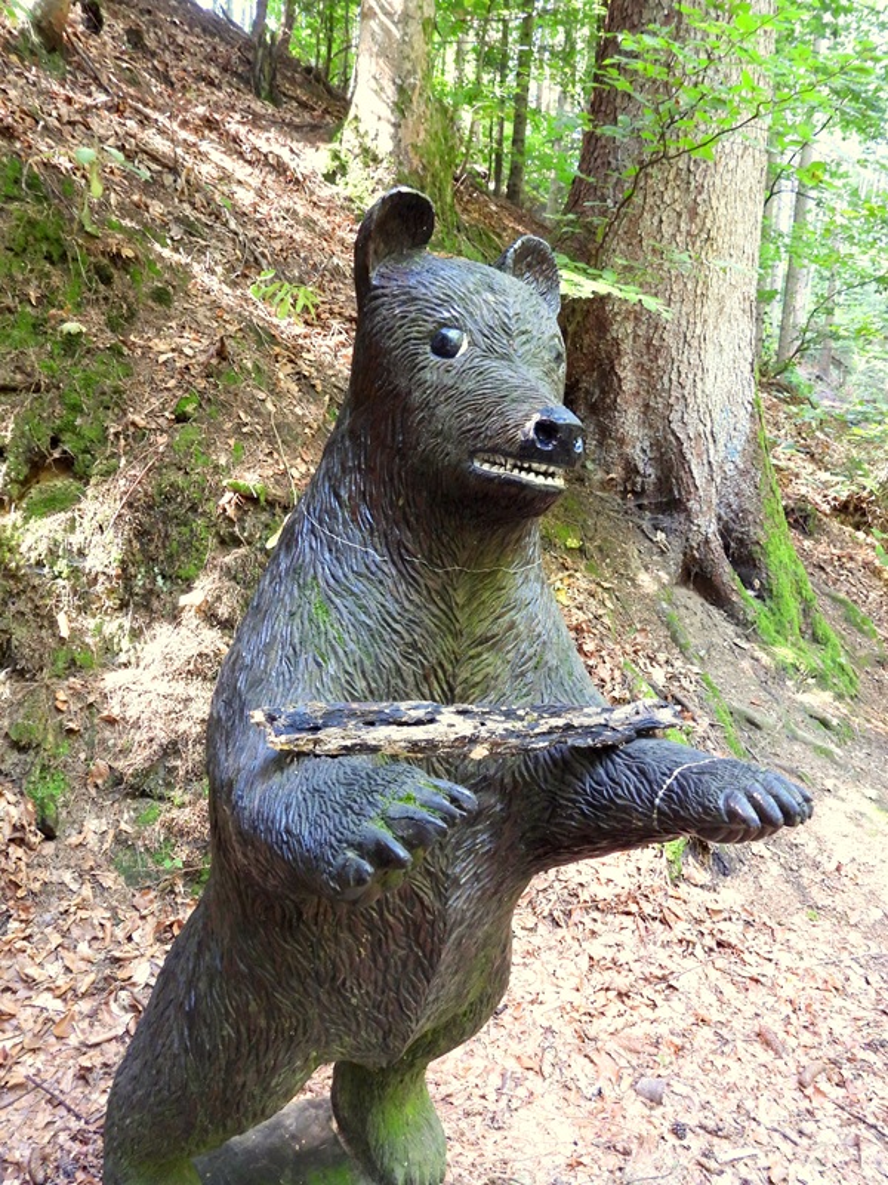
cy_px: 592
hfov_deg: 46.8
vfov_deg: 60.0
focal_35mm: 30
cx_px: 444
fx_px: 1026
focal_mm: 5.4
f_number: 3.2
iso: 400
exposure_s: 1/15
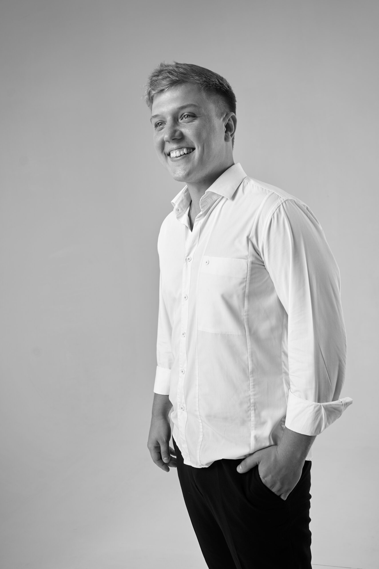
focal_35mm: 35
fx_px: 553
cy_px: 284
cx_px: 190
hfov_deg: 37.9
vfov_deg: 54.4
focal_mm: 35
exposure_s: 1/125
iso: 100
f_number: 5.6
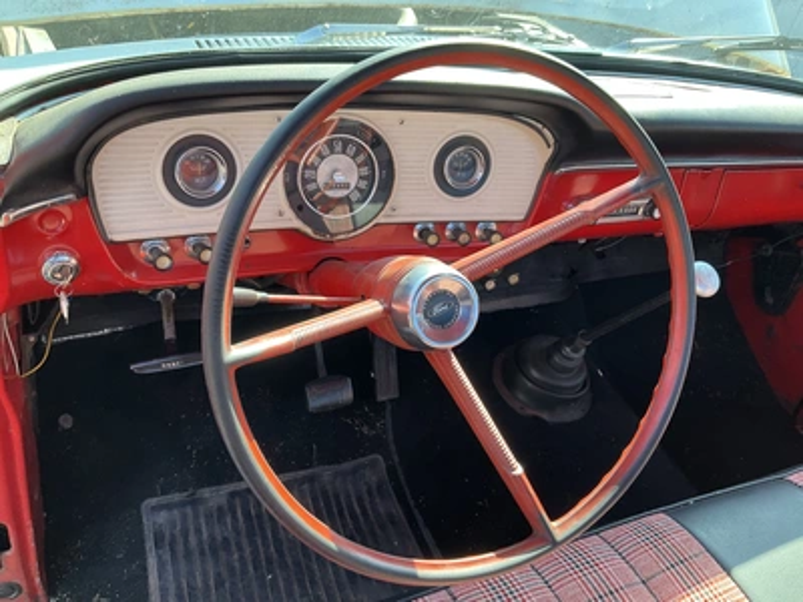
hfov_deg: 61.7
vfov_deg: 48.2
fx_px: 673
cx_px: 402
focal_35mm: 29
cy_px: 301
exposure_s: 1/122
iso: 32
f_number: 1.8
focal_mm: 3
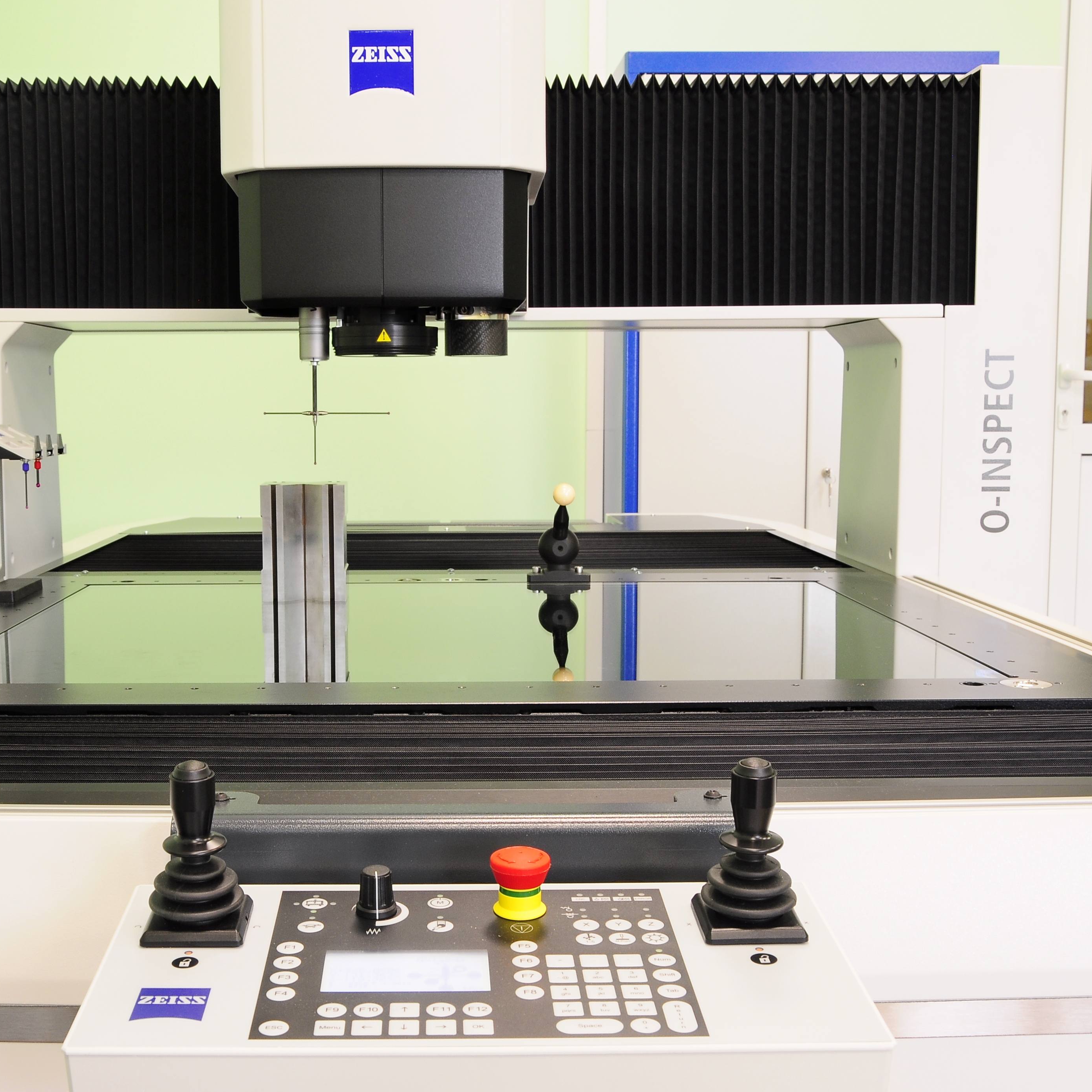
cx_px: 452
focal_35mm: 47
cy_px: 550
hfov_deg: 36.0
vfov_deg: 36.1
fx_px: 1677
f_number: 13
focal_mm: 24
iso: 200
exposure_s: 1/2.5
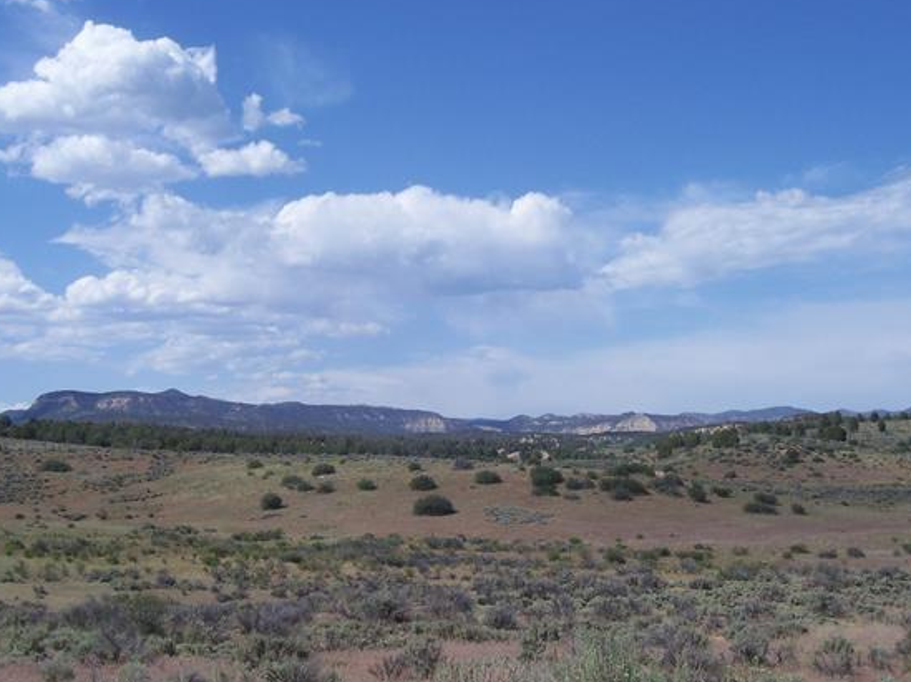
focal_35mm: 49
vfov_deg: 29.6
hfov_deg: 38.9
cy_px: 320
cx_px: 483
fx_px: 1289
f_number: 5.6
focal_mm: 7
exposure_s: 1/500
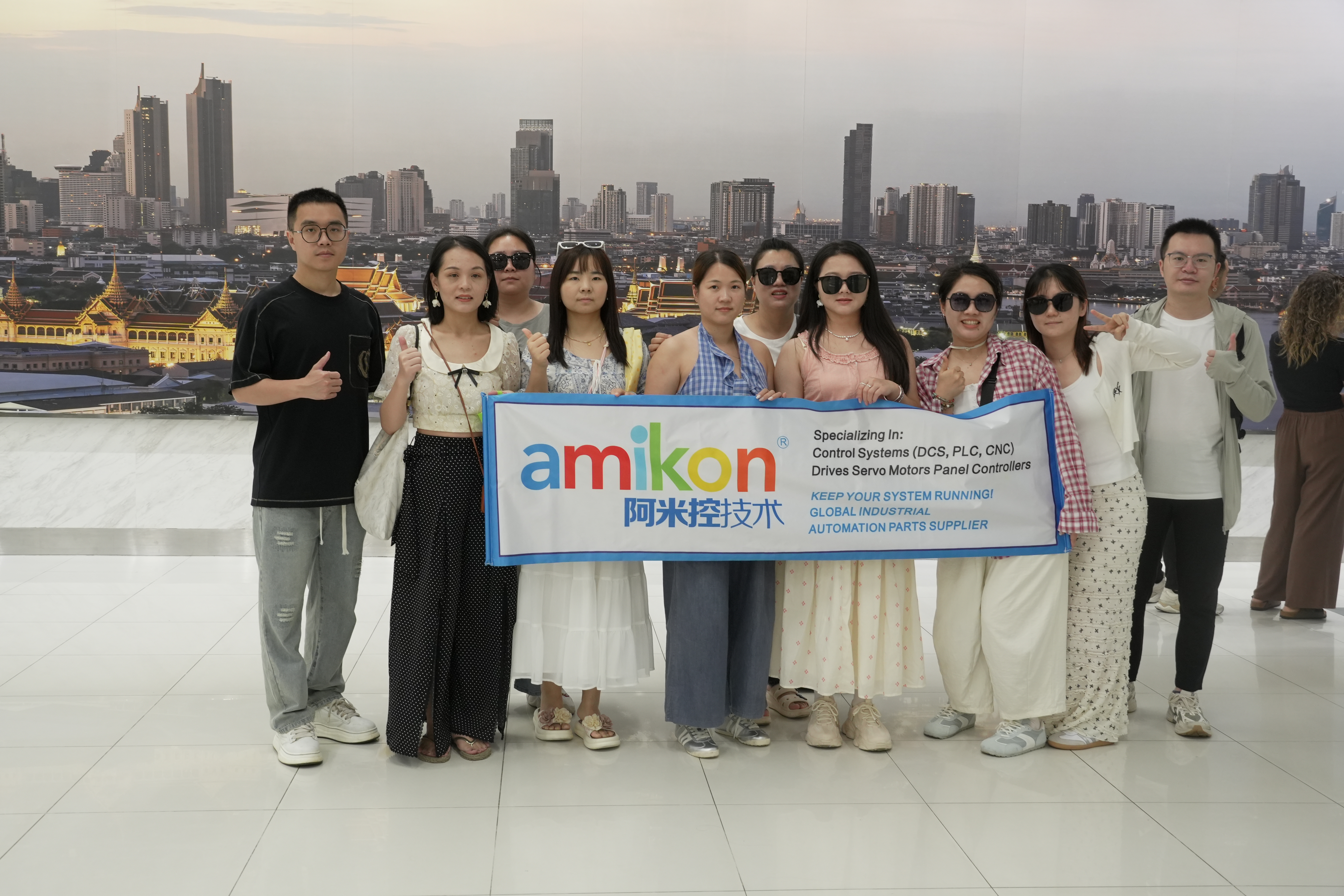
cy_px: 448
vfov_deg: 34.2
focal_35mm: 39
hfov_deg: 49.6
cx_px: 672
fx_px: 1456
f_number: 5.6
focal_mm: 26
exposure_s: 1/40
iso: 800
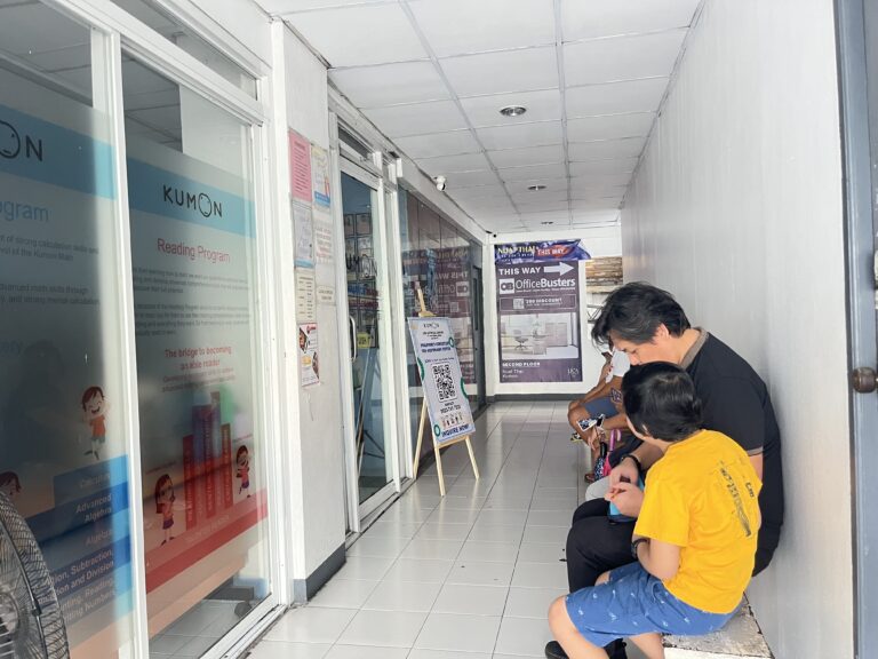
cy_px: 330
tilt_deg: -0.9
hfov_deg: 67.3
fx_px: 659
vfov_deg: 53.1
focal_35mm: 26
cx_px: 439
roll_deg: +2.4
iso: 250
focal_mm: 5.1
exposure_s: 1/60
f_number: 1.6
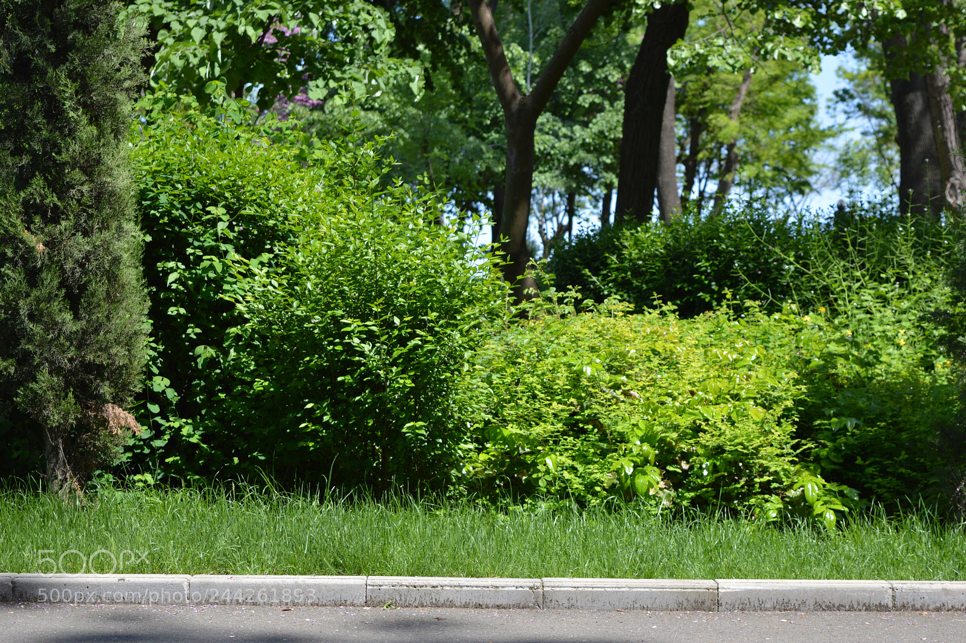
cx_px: 483
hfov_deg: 26.0
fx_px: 2091
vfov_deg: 17.5
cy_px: 322
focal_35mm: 78
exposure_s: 1/500
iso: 200
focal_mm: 52
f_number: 5.6
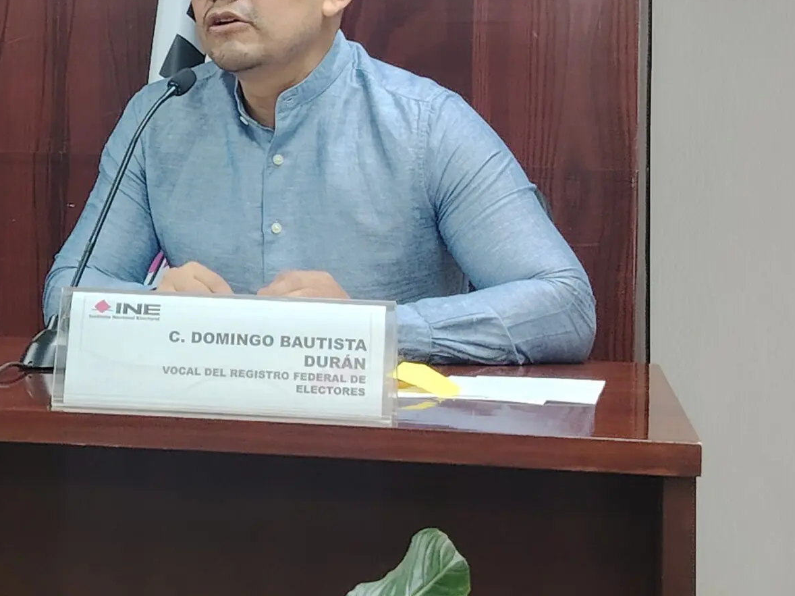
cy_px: 56
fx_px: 2296
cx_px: 133
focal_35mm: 100
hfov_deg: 19.4
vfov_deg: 14.6
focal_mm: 5.25
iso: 713
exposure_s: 1/33.3
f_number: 1.75
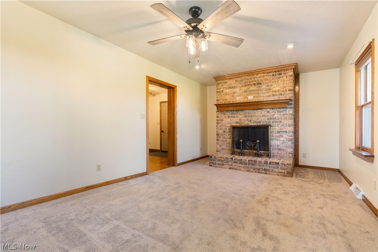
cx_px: 189
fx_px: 168
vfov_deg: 73.7
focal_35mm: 16
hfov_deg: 96.7
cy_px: 126
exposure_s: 1/5
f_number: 3.5
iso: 400
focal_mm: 16
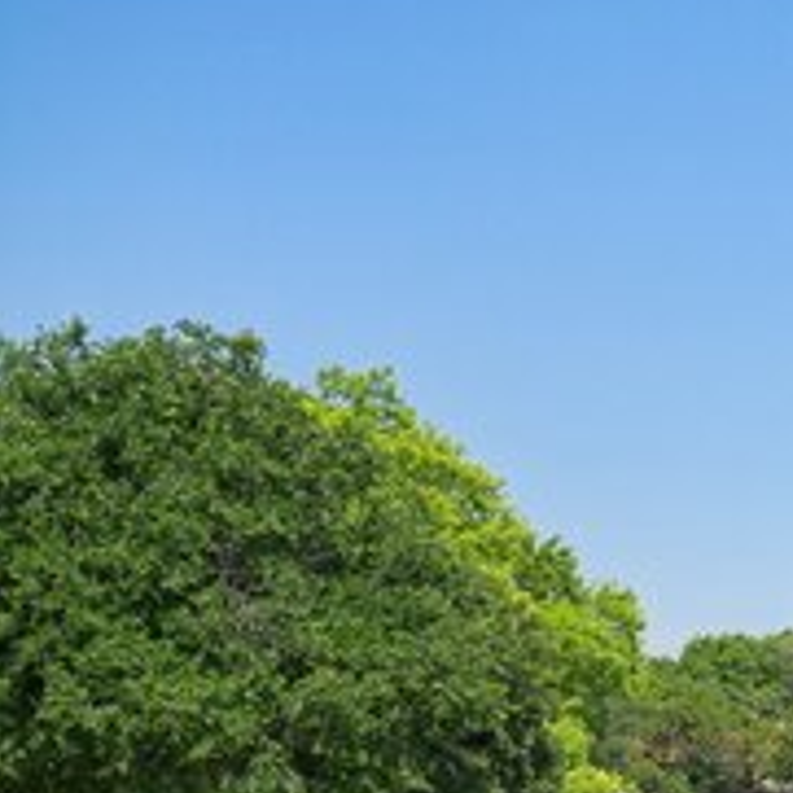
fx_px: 1322
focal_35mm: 51
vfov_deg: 30.6
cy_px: 826
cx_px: 1398
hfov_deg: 22.0
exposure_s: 1/350
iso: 200
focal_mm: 17
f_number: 8
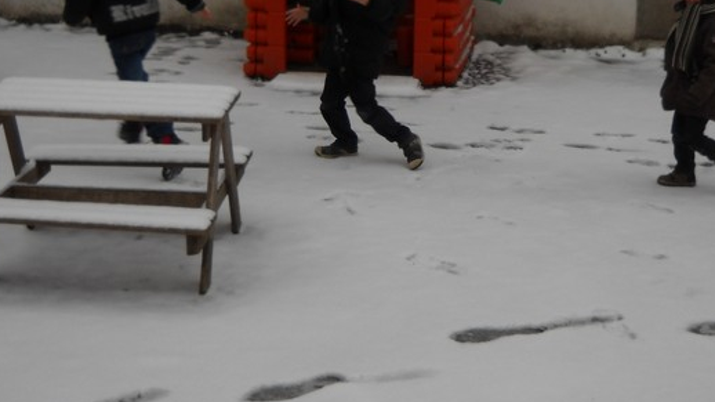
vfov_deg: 17.5
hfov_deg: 30.5
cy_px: 171
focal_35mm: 69
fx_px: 1308
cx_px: 424
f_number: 3.1
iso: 64
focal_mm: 6.72
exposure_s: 1/91
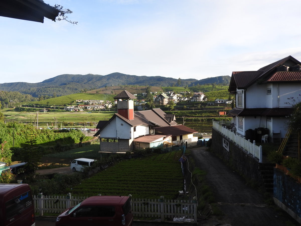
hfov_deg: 60.0
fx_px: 261
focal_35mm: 30
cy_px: 113
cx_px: 150
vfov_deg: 46.8
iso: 100
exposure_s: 1/500
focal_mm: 5.4
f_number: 3.5
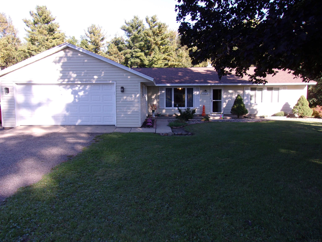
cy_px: 121
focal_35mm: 27
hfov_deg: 65.3
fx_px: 251
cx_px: 161
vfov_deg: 51.4
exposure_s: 1/200
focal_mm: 4.9
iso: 80
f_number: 3
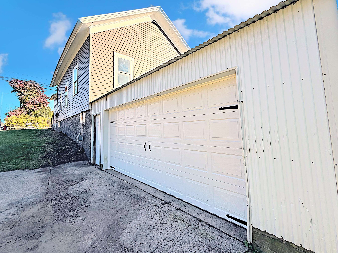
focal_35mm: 16
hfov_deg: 94.5
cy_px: 114
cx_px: 171
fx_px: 156
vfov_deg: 77.9
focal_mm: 2.22
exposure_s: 1/717
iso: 40
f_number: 2.2
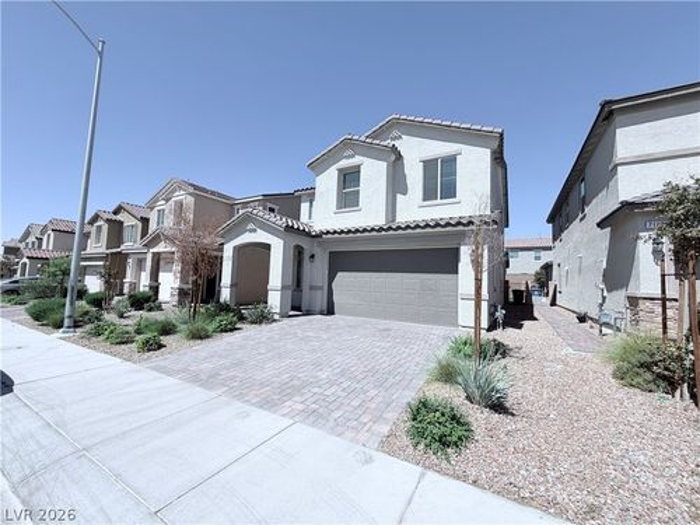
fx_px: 283
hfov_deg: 102.1
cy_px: 262
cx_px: 350
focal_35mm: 14
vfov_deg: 85.7
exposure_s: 1/1339
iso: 20
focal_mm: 2.22
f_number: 2.2
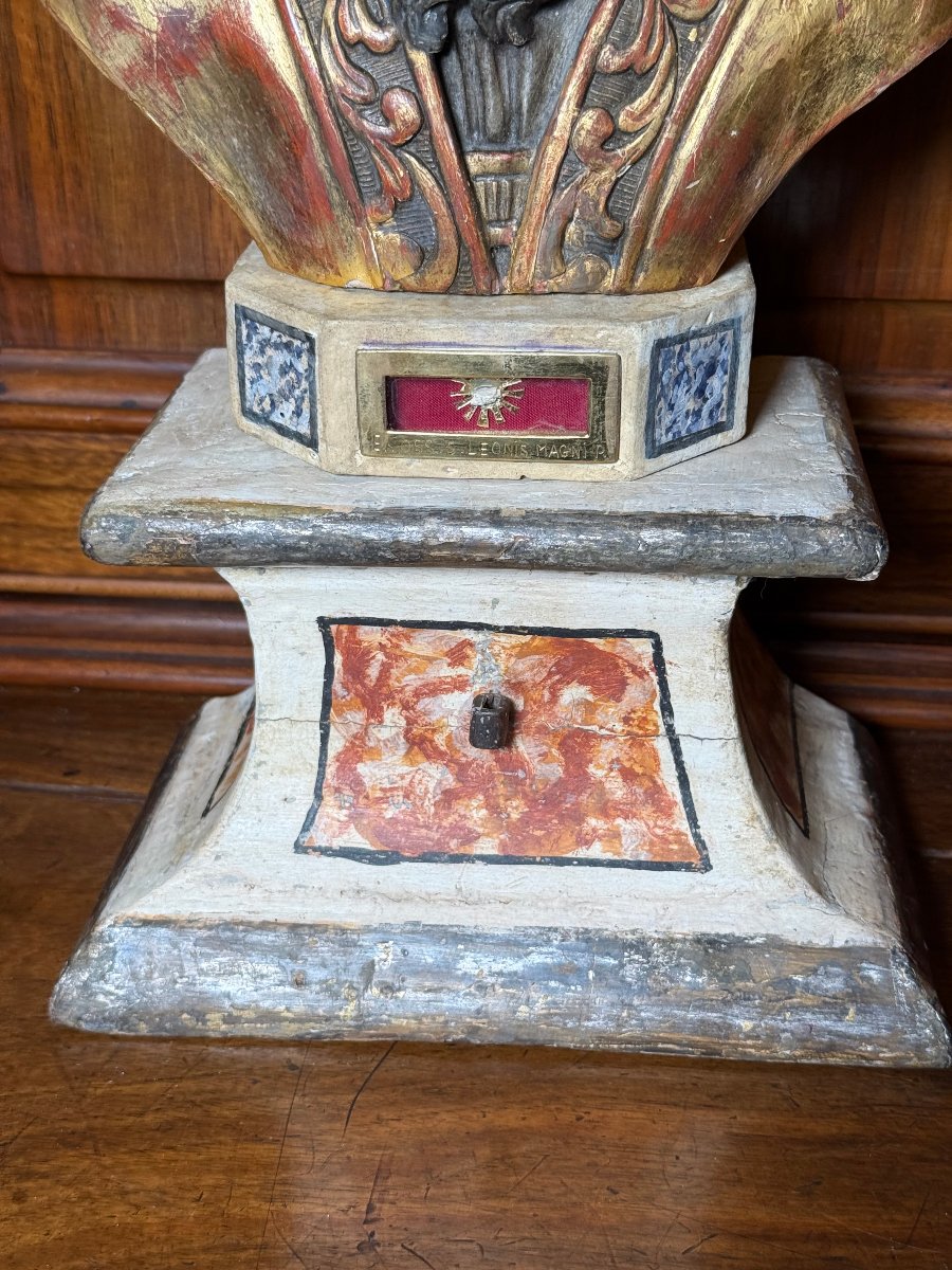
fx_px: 1760
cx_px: 476
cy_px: 635
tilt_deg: -27.4
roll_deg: -0.5
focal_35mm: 48
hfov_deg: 30.3
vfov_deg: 39.7
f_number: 1.78
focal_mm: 6.76
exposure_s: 1/119
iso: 50
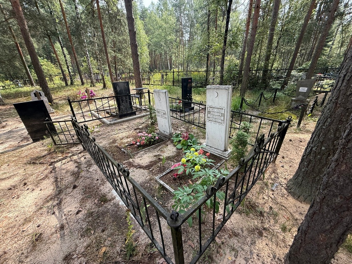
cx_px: 176
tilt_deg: -18.5
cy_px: 132
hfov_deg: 102.1
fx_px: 142
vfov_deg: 85.7
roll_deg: +0.4
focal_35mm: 14
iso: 50
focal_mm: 2.22
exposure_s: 1/214
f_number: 2.2
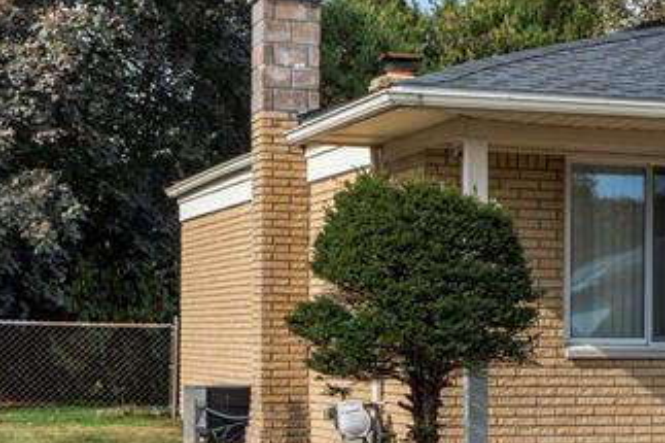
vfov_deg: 12.3
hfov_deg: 17.0
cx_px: 939
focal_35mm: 111
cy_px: 338
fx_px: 2049
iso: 100
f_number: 8
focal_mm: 35
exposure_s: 1/200
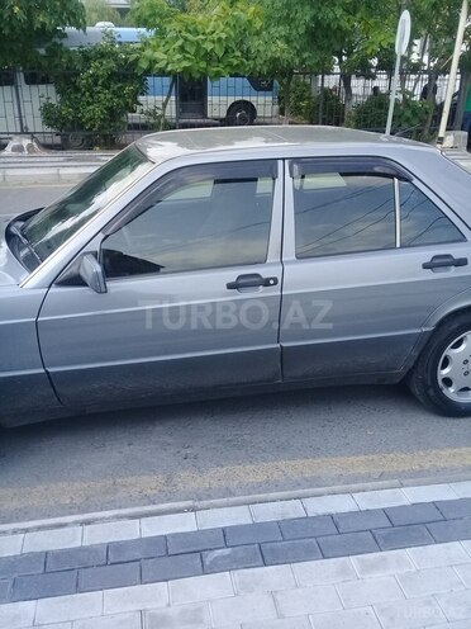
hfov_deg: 45.4
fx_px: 562
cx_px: 236
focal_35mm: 31
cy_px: 314
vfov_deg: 58.4
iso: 50
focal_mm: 3.3
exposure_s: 1/396
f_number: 2.2
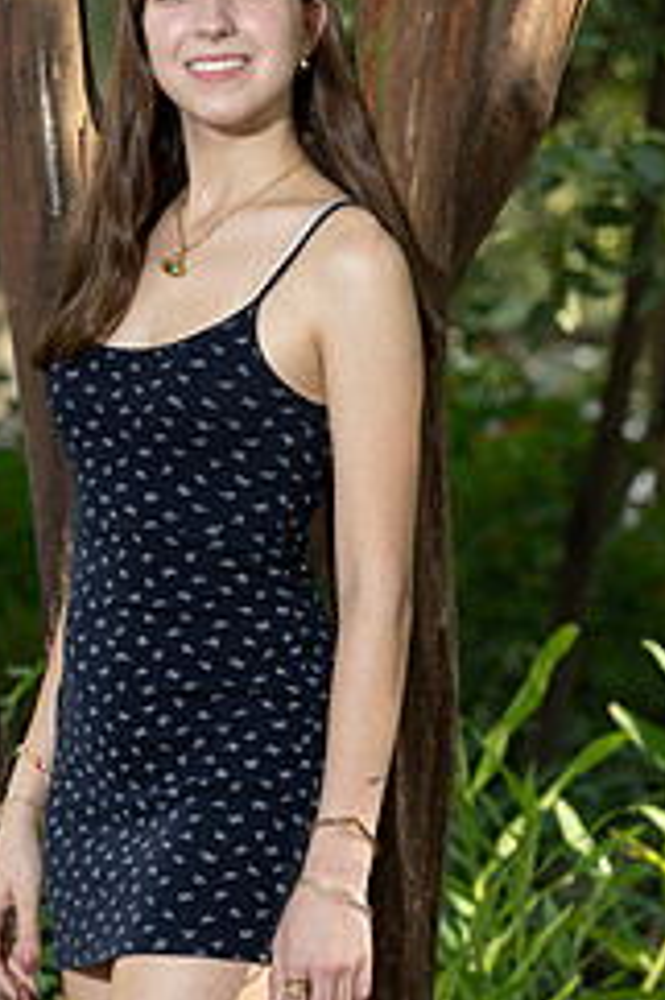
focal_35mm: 326
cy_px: 347
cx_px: 169
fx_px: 9045
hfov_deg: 4.2
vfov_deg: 6.3
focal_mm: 175
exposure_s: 1/200
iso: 800
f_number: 8
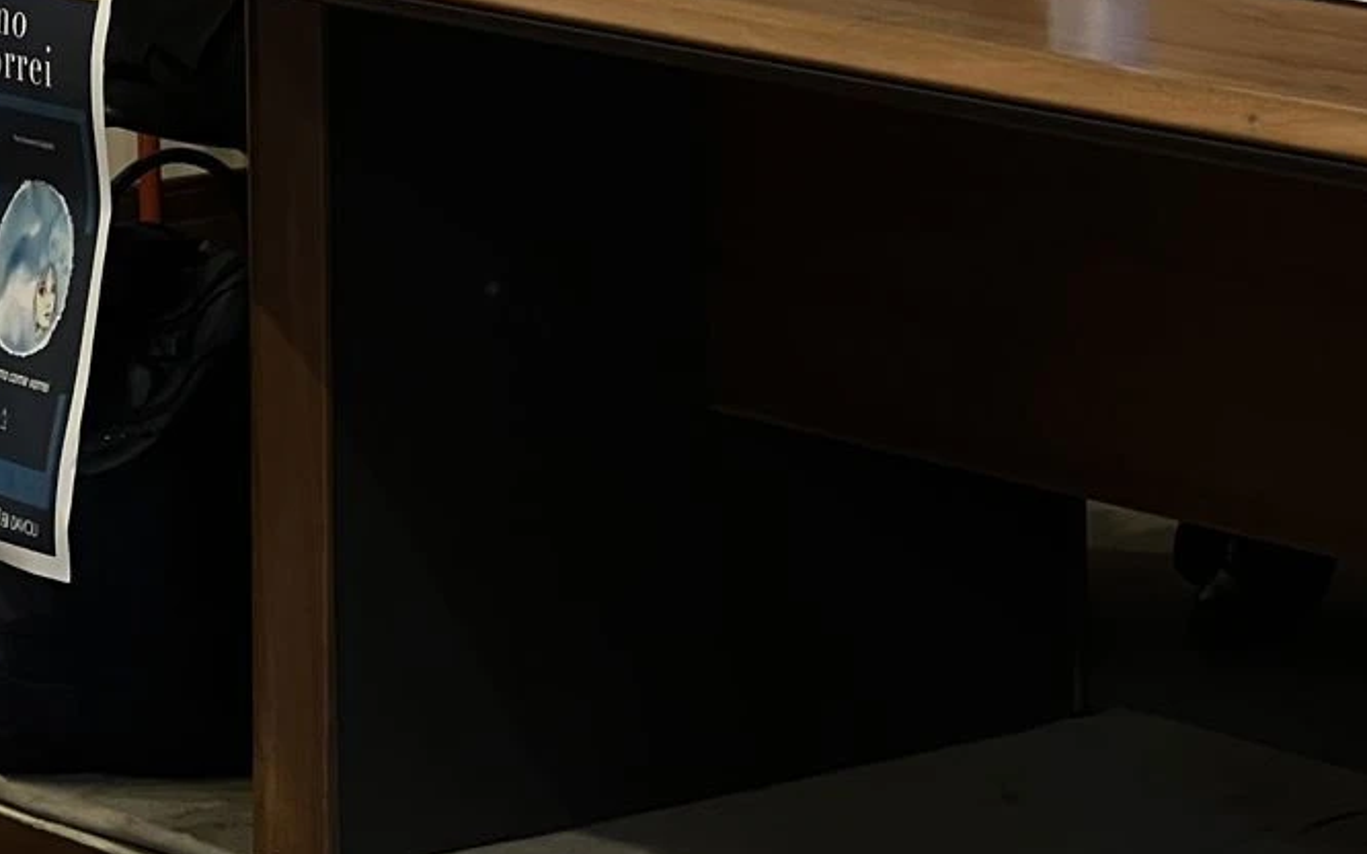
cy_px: -302
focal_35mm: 196
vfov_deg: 6.6
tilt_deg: -5.8
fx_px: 7301
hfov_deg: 10.5
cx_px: 1609
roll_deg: +1.2
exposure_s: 1/50
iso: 250
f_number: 2.8
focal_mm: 9
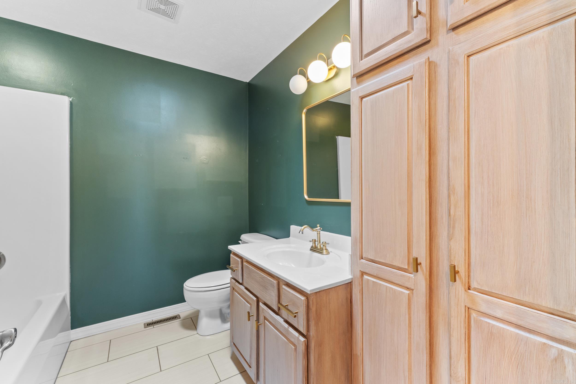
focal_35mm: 15
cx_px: 288
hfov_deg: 100.4
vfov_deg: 77.3
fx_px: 240
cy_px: 192
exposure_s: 1.6
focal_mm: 10
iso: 320
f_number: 8
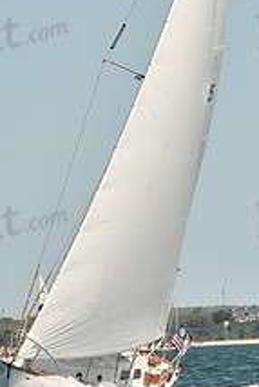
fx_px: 5828
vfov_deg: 3.8
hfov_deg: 2.5
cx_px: 162
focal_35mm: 541
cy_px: 123
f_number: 5
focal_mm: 200
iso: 250
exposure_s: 1/1000
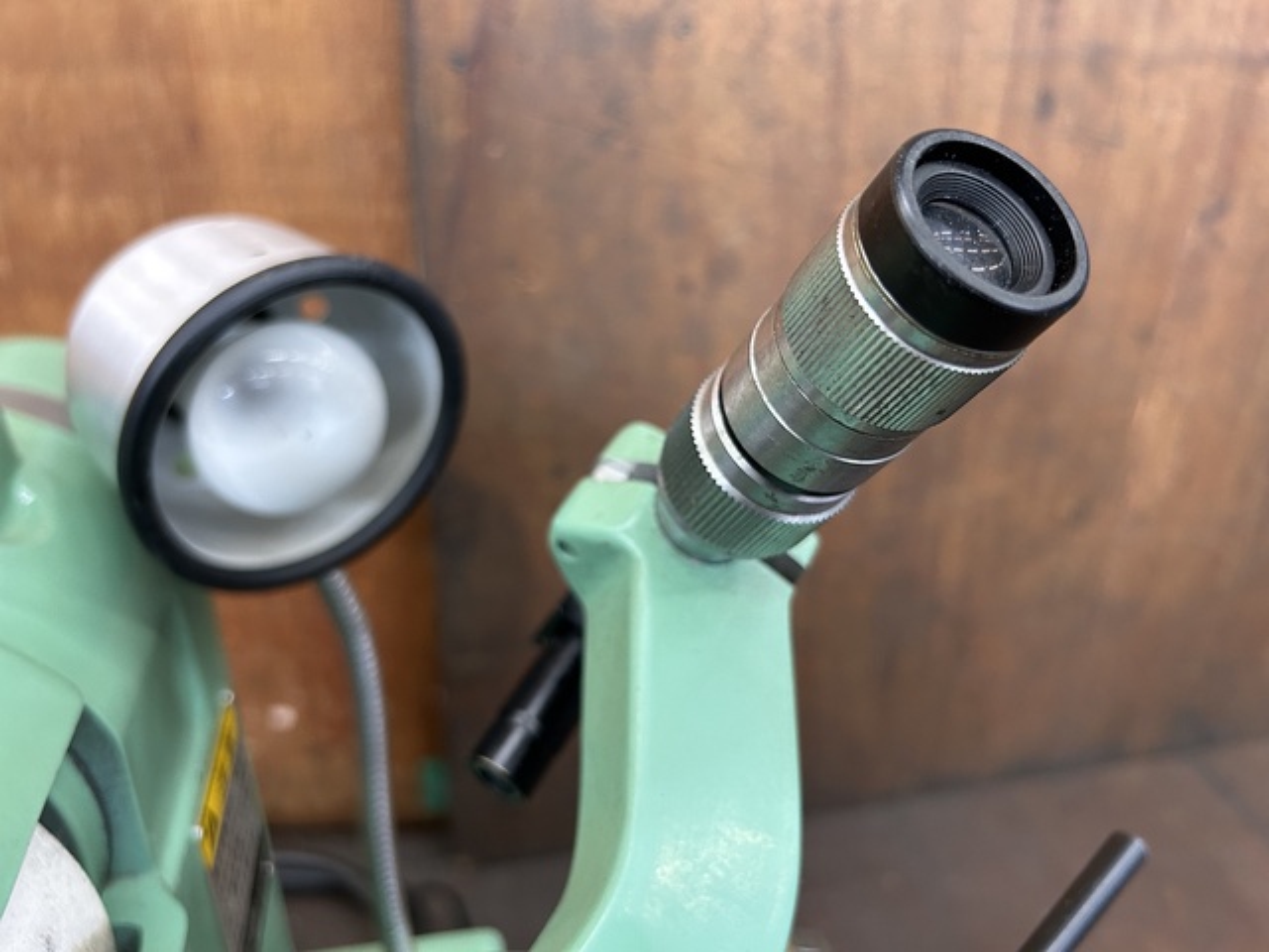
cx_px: 634
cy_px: 476
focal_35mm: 26
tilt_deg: -28.4
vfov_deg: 53.1
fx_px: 953
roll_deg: -3.1
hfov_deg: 67.3
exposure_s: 1/60
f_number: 1.5
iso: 160
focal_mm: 5.7
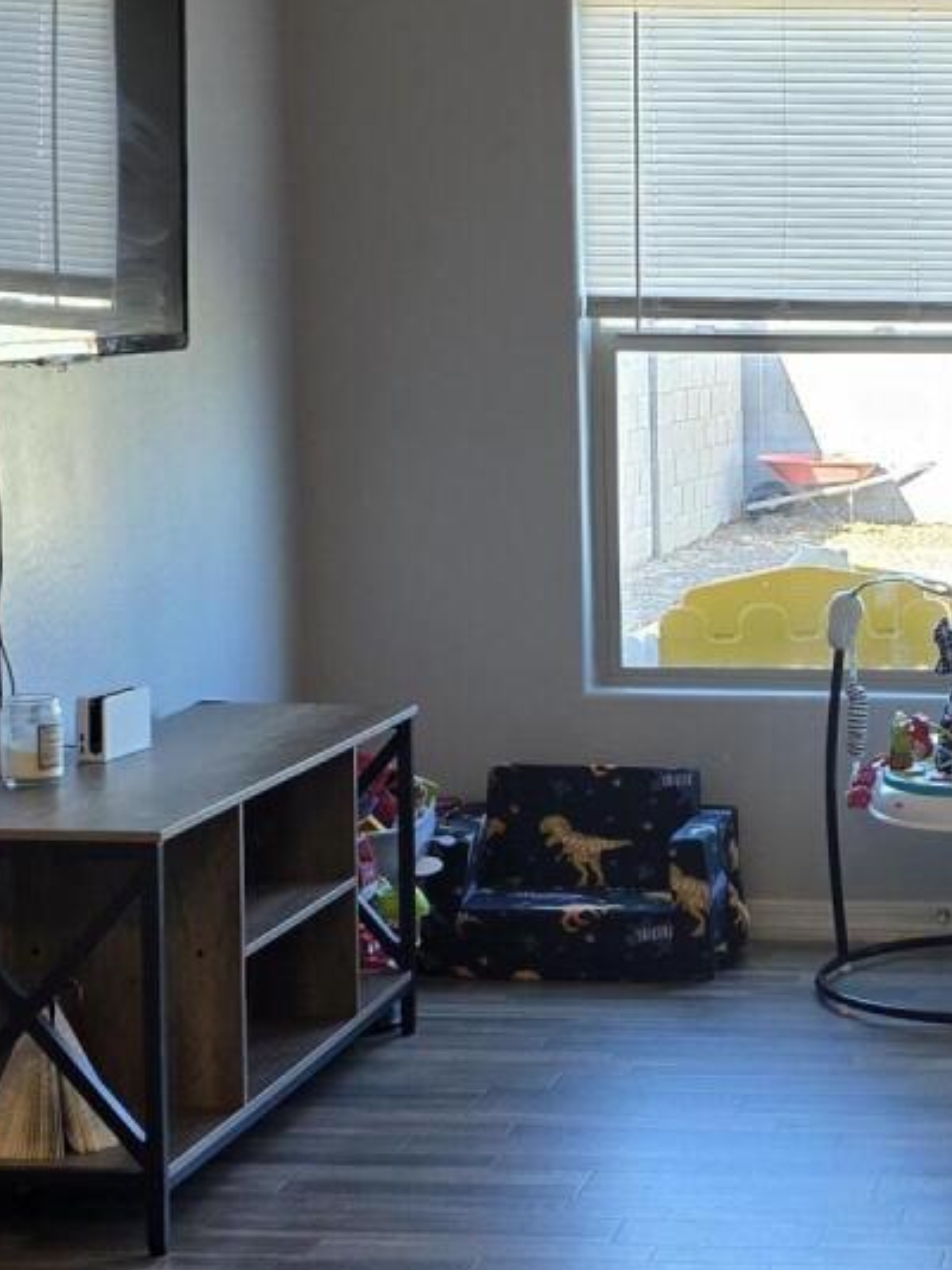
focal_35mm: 86
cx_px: 1071
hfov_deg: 16.6
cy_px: 696
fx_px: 3155
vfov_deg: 22.8
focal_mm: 6.3
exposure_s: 1/120
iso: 100
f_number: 1.7
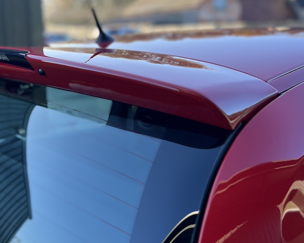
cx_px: 75
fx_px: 396
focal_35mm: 44
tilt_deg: -7.2
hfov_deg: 40.8
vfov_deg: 33.8
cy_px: 79
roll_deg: +1.6
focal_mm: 5.7
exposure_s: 1/521
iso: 50
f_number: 1.5
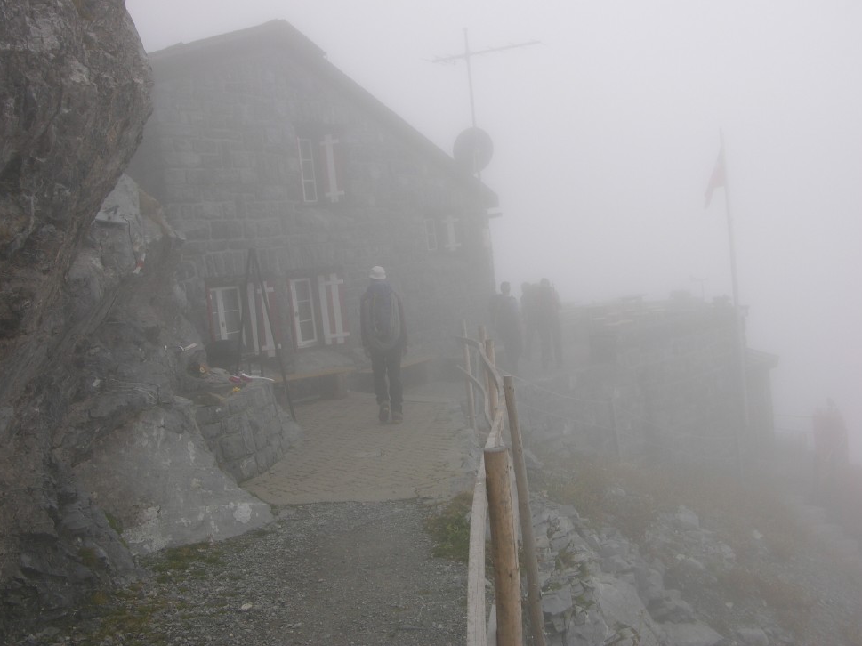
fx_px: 921
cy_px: 306
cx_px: 432
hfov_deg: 50.2
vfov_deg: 38.6
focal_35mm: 37
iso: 50
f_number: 4.5
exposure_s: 1/131
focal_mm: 8.9
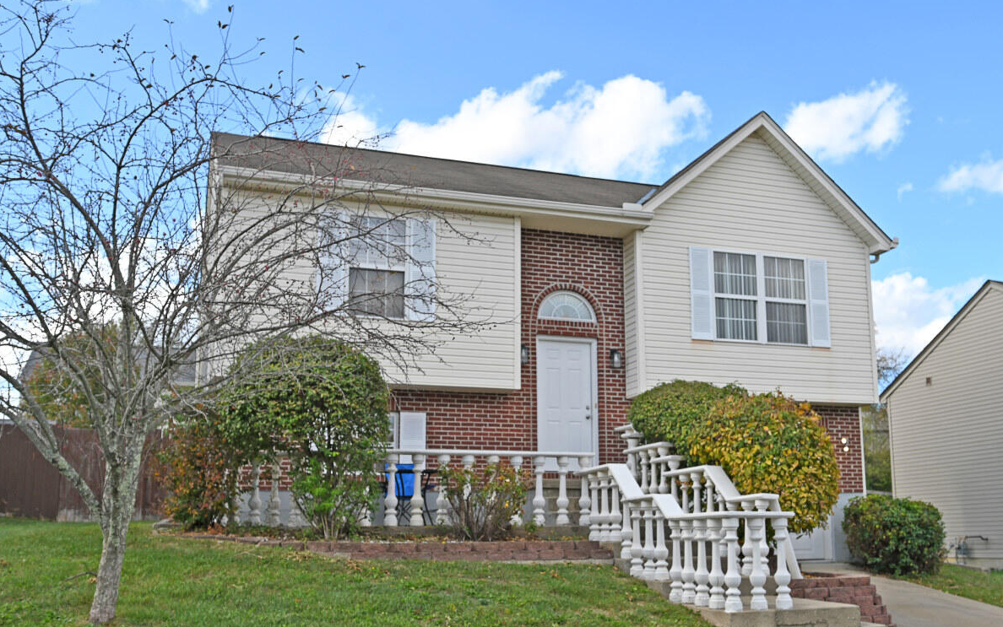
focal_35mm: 36
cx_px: 582
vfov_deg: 35.2
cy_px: 383
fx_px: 984
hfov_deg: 53.8
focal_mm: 30
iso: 100
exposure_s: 1/250
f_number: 6.3
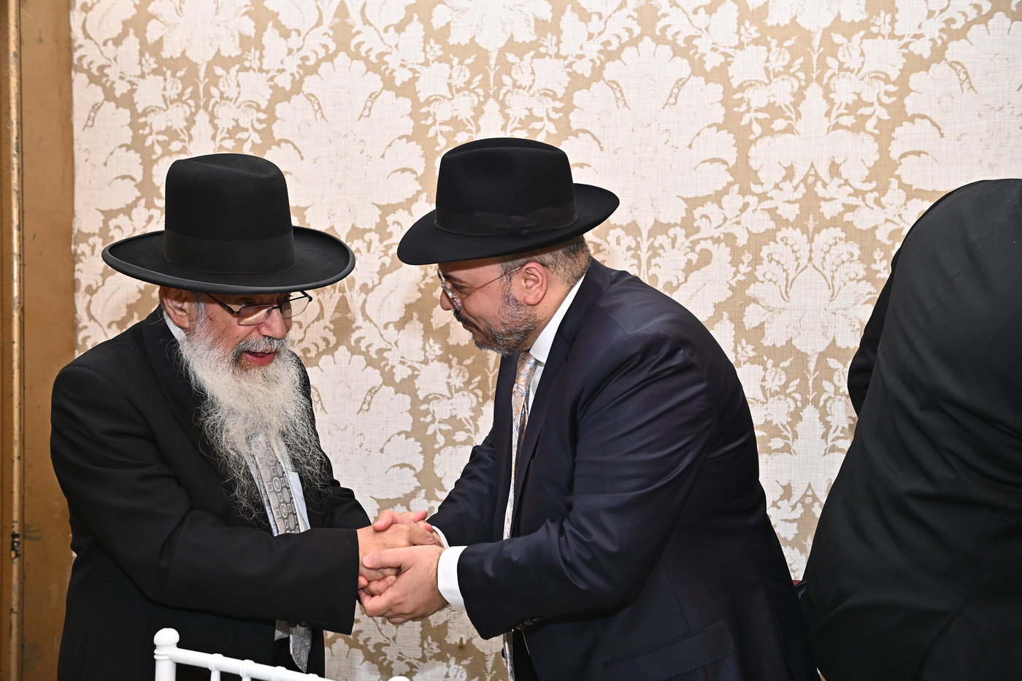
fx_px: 1249
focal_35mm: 44
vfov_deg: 30.5
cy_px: 340
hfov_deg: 44.5
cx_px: 511
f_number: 4
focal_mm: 44
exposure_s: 1/200
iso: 1250
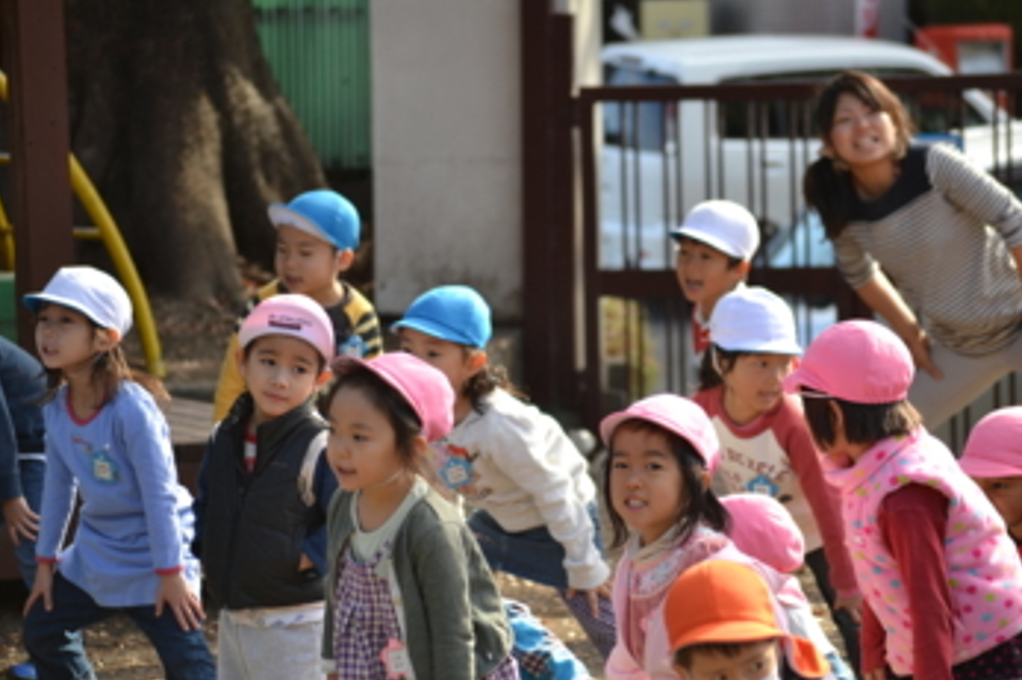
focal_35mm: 234
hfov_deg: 8.8
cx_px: 551
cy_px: 375
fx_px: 6628
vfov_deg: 5.9
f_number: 5
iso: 400
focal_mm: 135
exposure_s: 1/400
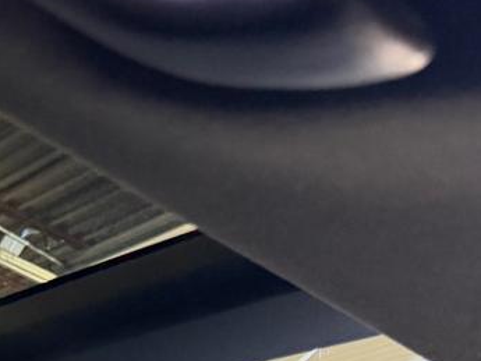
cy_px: 479
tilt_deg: +15.2
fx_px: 1237
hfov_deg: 20.6
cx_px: -92
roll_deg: -2.6
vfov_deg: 15.7
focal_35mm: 89
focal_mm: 6.76
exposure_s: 1/60
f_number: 1.78
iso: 640
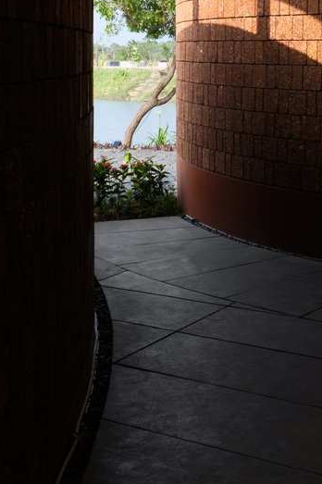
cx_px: 211
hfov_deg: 21.8
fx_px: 833
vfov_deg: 30.9
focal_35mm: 62
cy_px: 44
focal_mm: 18
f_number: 8
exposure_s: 1/25
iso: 125
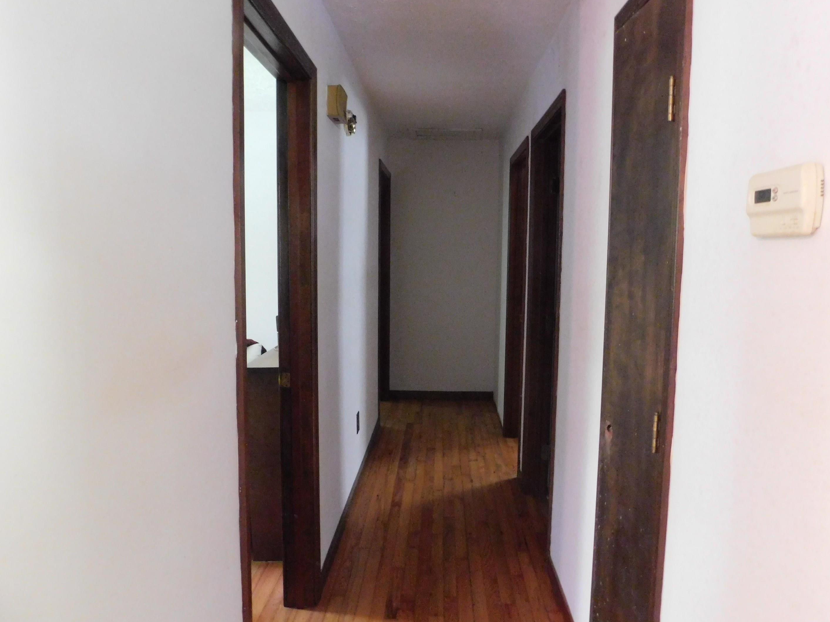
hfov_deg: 69.3
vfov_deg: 54.9
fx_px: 599
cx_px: 446
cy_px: 312
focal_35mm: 25
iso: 800
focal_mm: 4
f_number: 3
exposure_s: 1/5
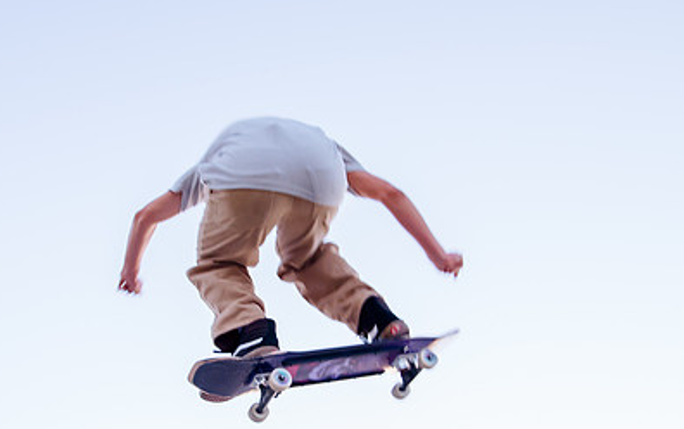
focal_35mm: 49
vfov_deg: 26.2
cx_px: 293
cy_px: 290
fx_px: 914
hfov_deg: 40.9
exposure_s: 1/160
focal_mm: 24
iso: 1250
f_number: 4
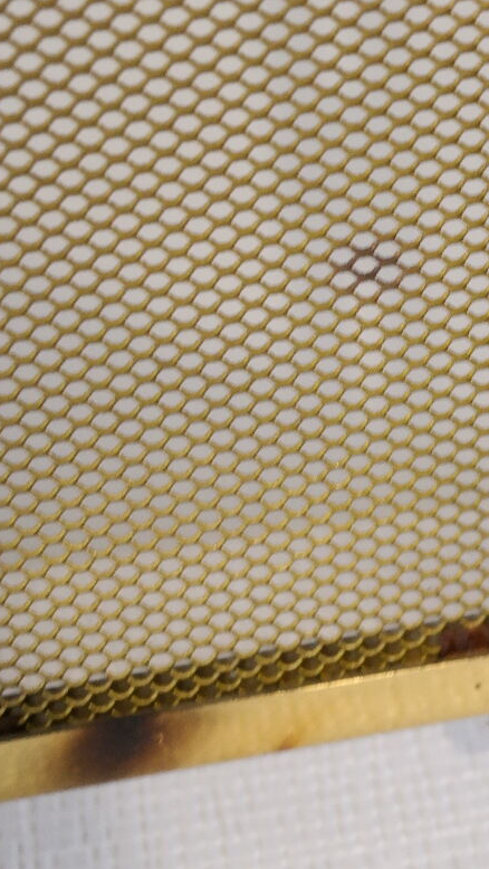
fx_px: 2465
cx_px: 562
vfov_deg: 20.0
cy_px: 330
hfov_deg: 11.1
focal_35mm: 107
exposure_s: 1/30
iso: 1600
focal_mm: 30
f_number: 6.3
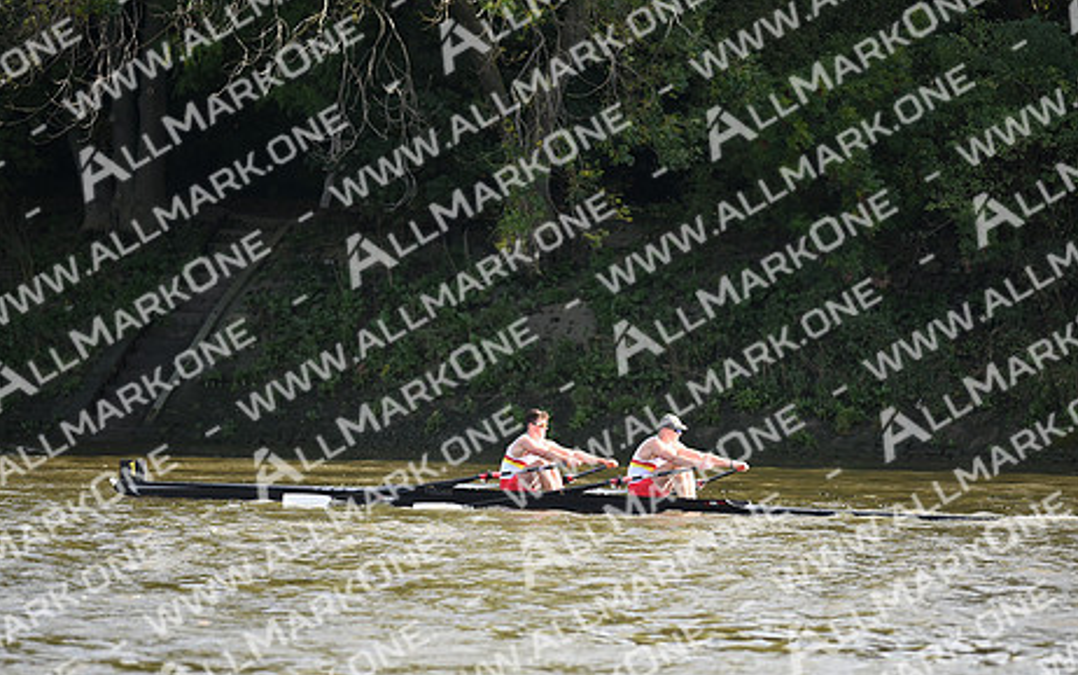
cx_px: 562
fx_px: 11284
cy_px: 424
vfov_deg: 3.4
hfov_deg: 5.5
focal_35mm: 384
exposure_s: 1/1600
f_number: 4
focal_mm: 300
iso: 640
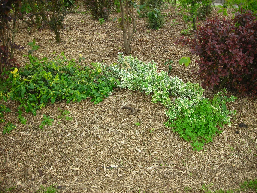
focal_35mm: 38
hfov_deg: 49.0
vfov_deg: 37.7
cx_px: 128
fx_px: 282
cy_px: 96
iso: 50
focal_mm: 6.3
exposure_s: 1/114
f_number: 3.2
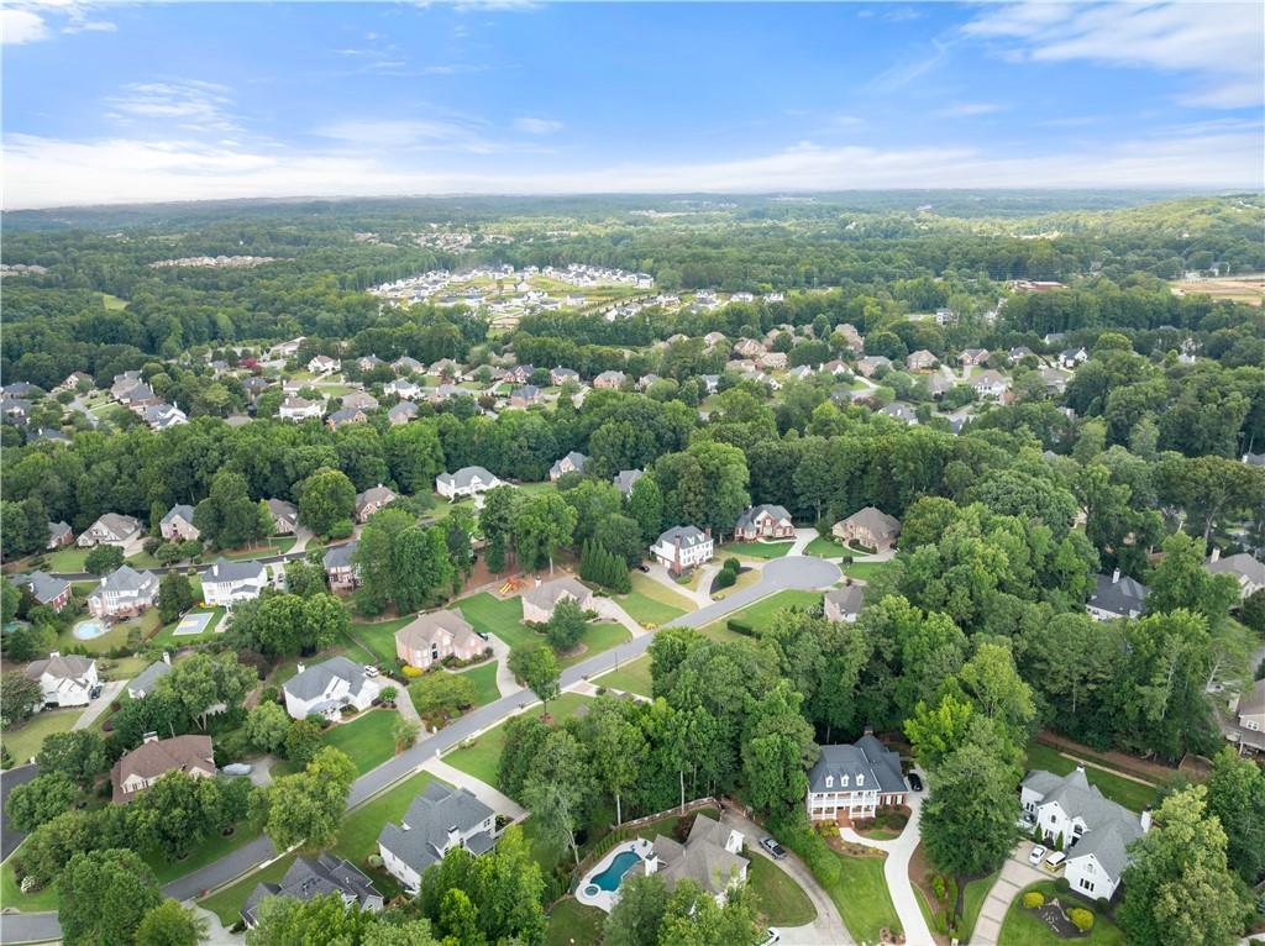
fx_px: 876
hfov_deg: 71.6
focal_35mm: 24
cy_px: 473
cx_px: 632
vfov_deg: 56.7
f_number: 2.8
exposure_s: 1/20
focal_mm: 12.29
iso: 110
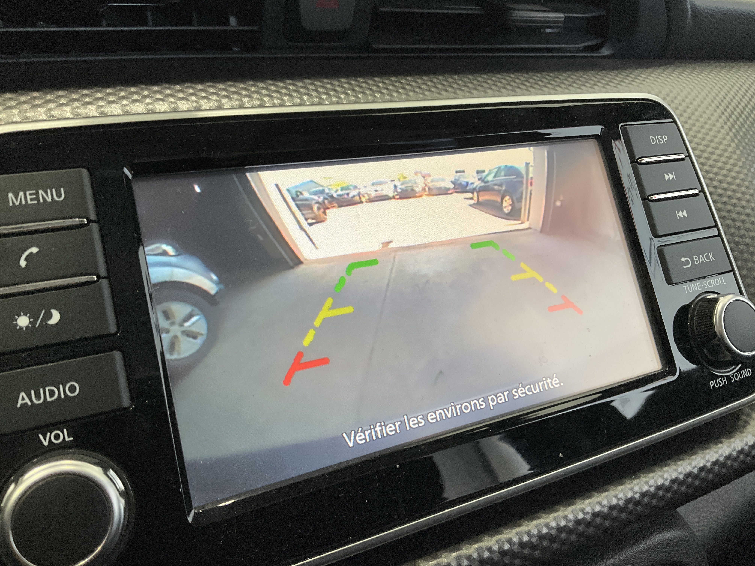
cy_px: 283
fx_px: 633
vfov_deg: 48.2
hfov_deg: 61.7
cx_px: 378
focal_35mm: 29
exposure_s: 1/67
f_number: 1.8
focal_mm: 3
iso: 64
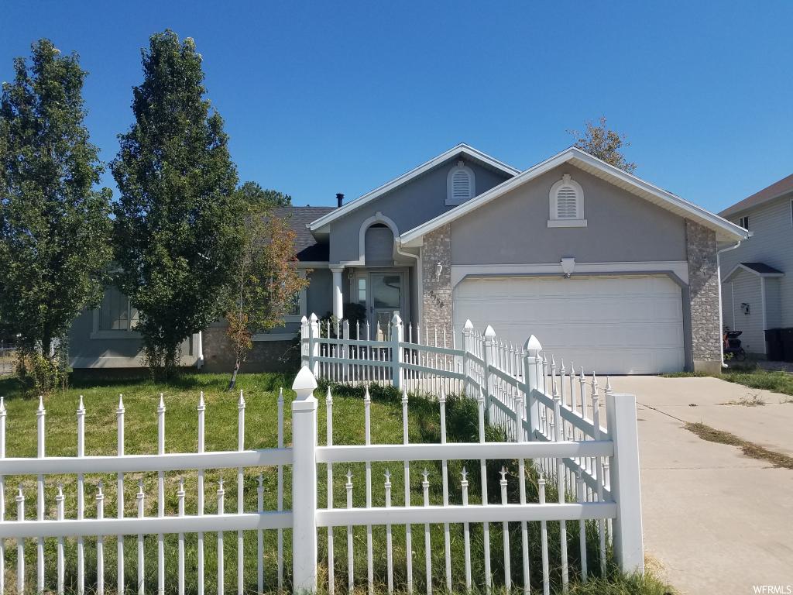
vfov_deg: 53.1
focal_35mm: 26
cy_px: 298
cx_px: 396
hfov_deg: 67.3
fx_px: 596
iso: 40
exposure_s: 1/2432
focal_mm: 4.2
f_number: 1.7
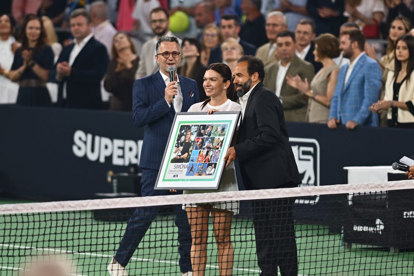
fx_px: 5175
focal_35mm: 450
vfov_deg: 3.1
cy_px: 138
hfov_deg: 4.6
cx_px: 207
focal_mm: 300
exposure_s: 1/1000
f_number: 2.8
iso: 640
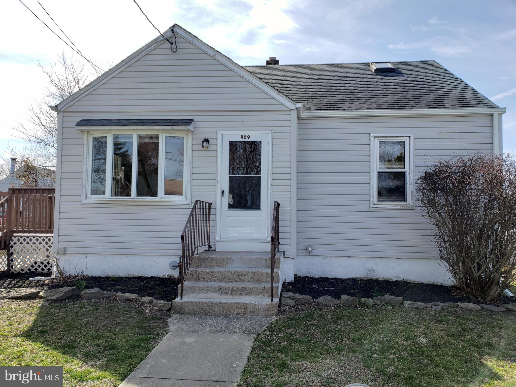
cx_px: 258
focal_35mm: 26
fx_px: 388
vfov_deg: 53.1
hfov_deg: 67.3
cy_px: 194
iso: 50
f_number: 2.4
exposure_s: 1/319
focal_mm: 4.3
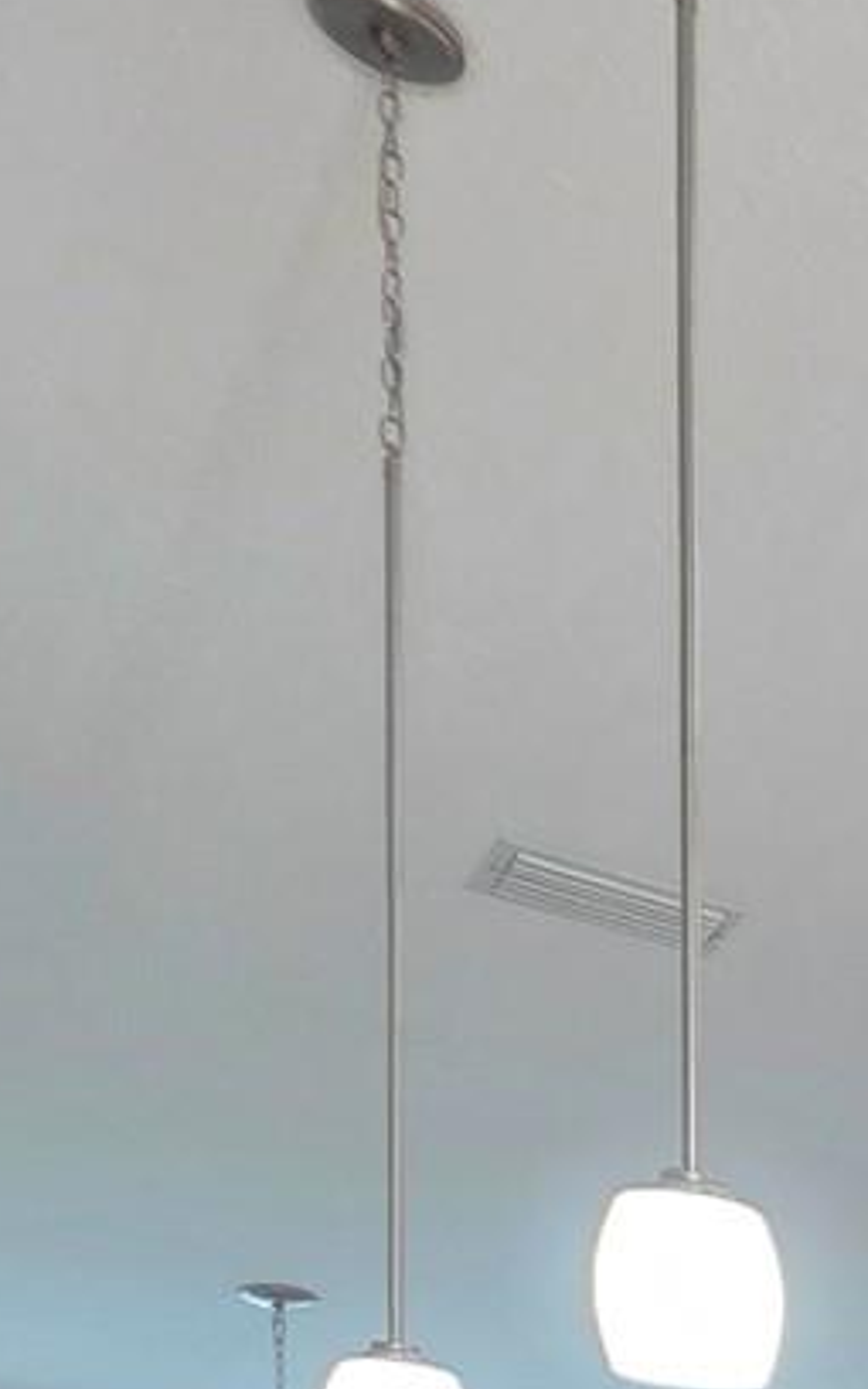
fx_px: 2044
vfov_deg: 29.7
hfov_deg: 12.4
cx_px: 2451
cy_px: 1825
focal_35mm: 54
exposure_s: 1/60.2
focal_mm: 2.2
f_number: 1.9
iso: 200
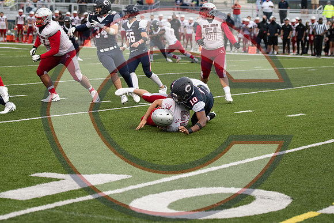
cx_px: 167
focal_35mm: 129
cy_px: 112
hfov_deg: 15.9
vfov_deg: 10.6
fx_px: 1197
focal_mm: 86
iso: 2500
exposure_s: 1/2000
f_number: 2.8
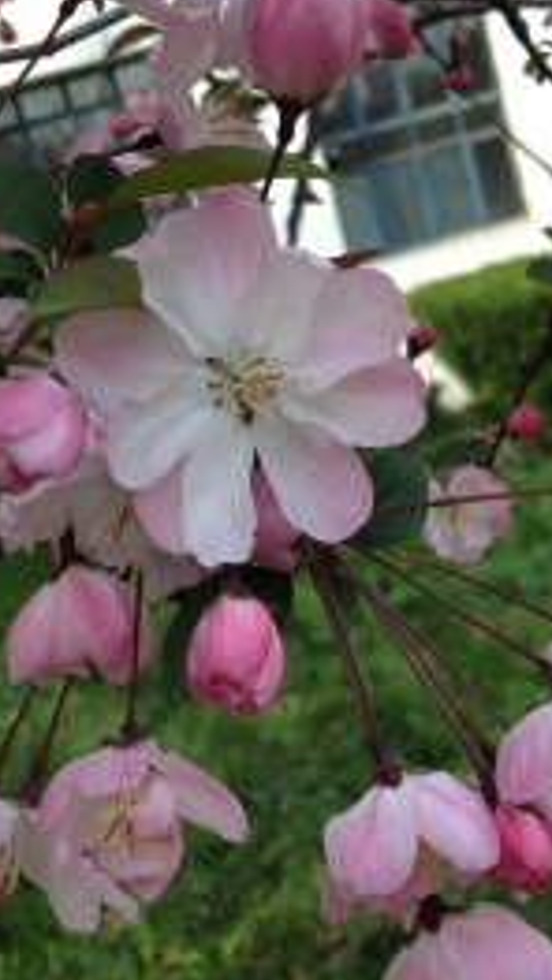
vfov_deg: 32.3
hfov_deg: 18.5
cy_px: 566
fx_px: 1691
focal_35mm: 65
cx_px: 317
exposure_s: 1/219
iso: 64
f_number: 2.4
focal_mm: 4.28
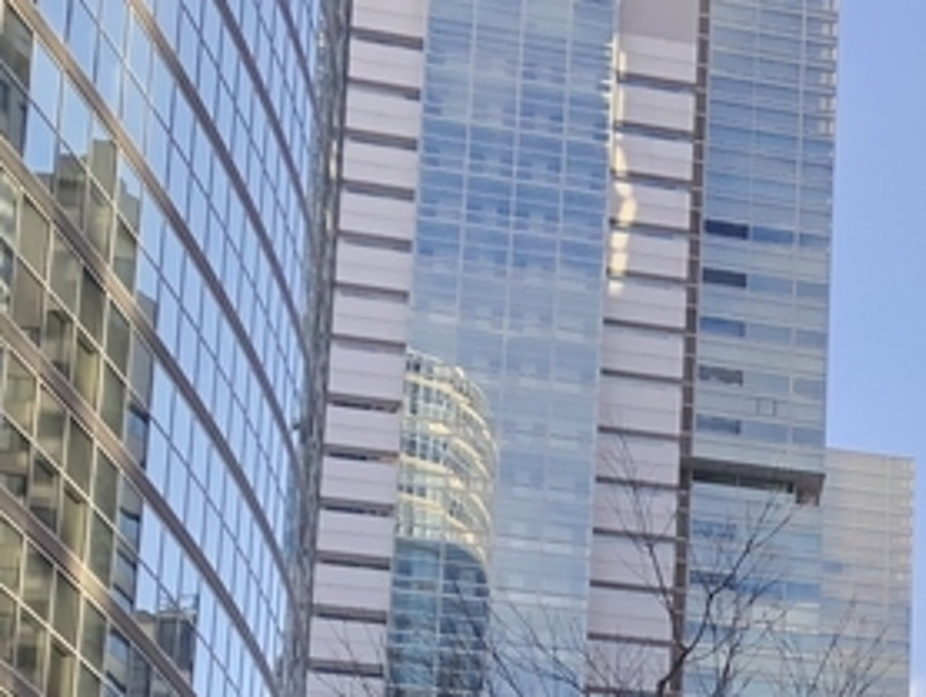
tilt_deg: +12.8
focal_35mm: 103
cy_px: 1201
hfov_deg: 17.3
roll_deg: +0.4
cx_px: 1356
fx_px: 2758
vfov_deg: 13.2
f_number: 1.8
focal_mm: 4
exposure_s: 1/496
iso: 20
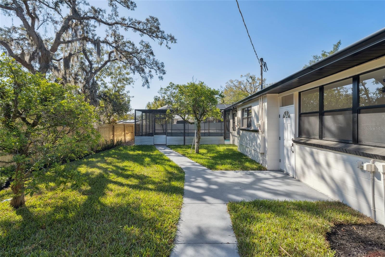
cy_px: 128
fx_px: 171
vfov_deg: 73.8
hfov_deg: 96.7
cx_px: 192
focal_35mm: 16
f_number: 9
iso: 200
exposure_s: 1/250
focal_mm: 16
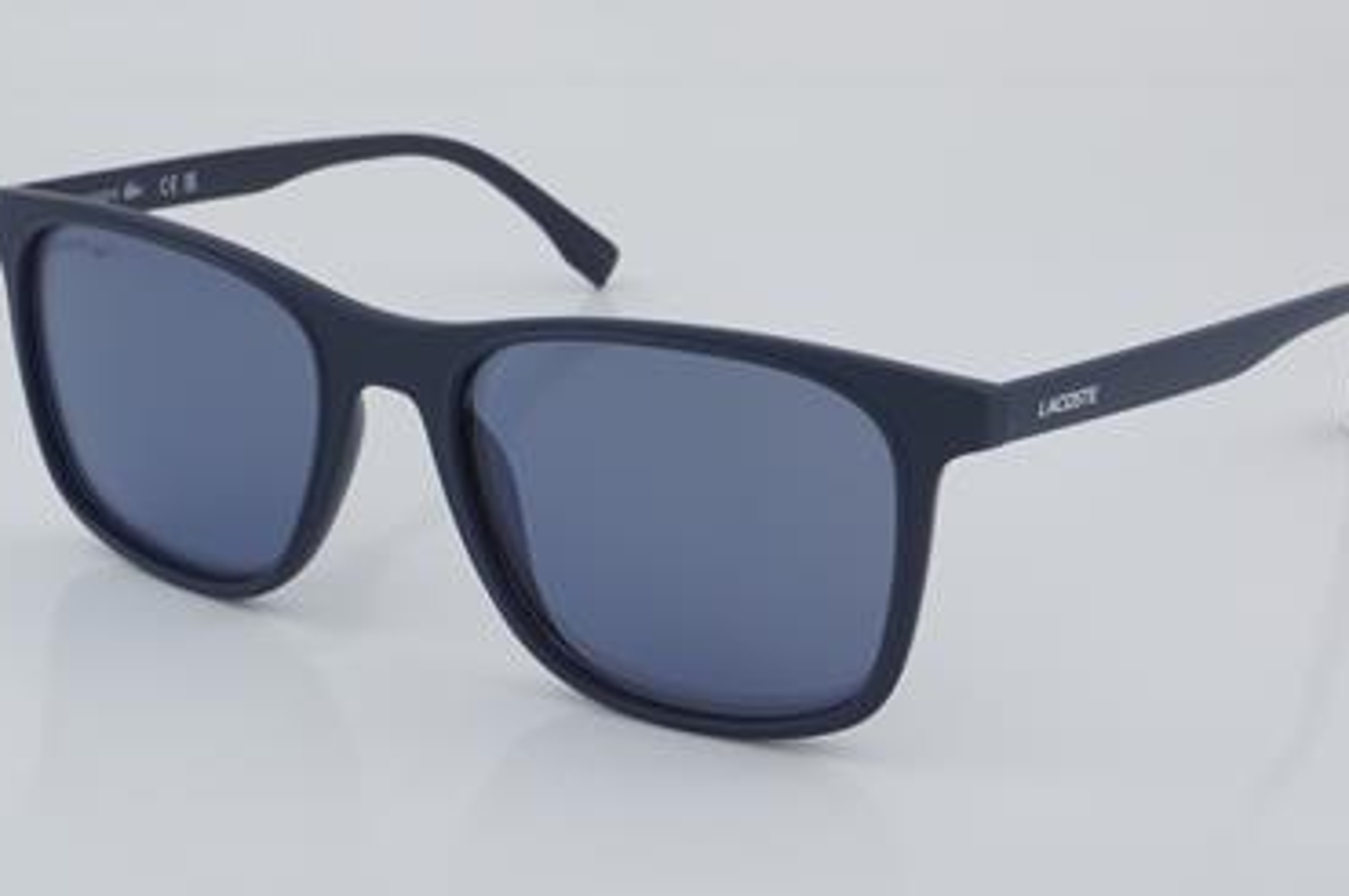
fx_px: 3032
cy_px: 426
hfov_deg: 25.1
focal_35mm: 81
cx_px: 682
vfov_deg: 16.8
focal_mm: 50
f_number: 32
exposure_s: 1/4
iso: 100
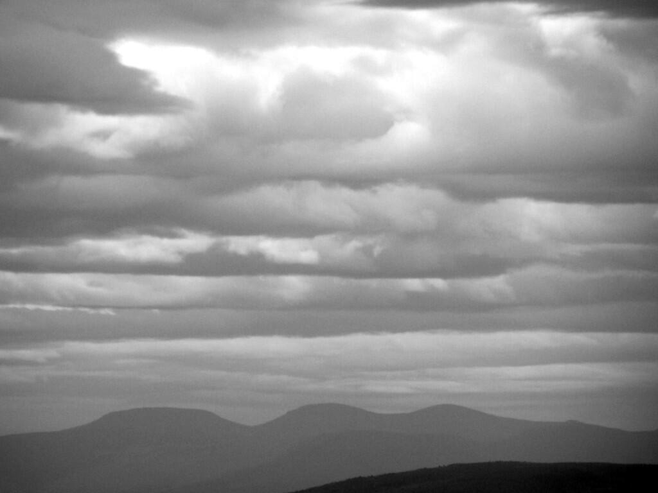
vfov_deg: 3.9
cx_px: 329
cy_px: 246
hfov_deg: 5.2
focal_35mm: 380
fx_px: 7223
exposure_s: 1/1000
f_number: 3.7
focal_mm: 63
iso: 80
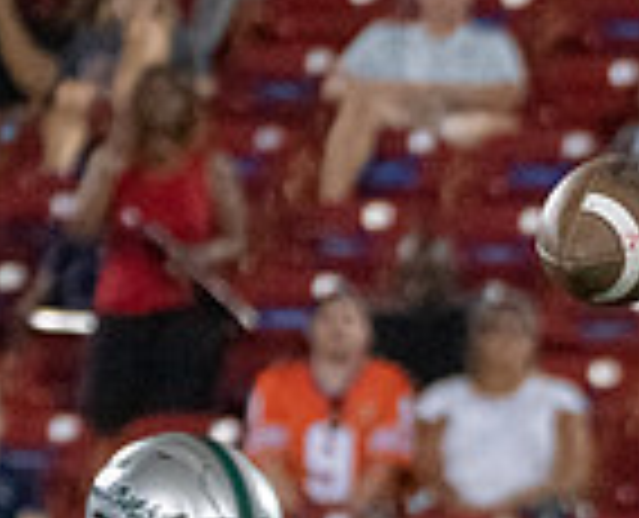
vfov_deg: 1.3
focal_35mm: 1185
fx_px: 22519
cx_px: 1247
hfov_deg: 1.6
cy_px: 1023
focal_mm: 200
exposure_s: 1/1000
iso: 8000
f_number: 5.6
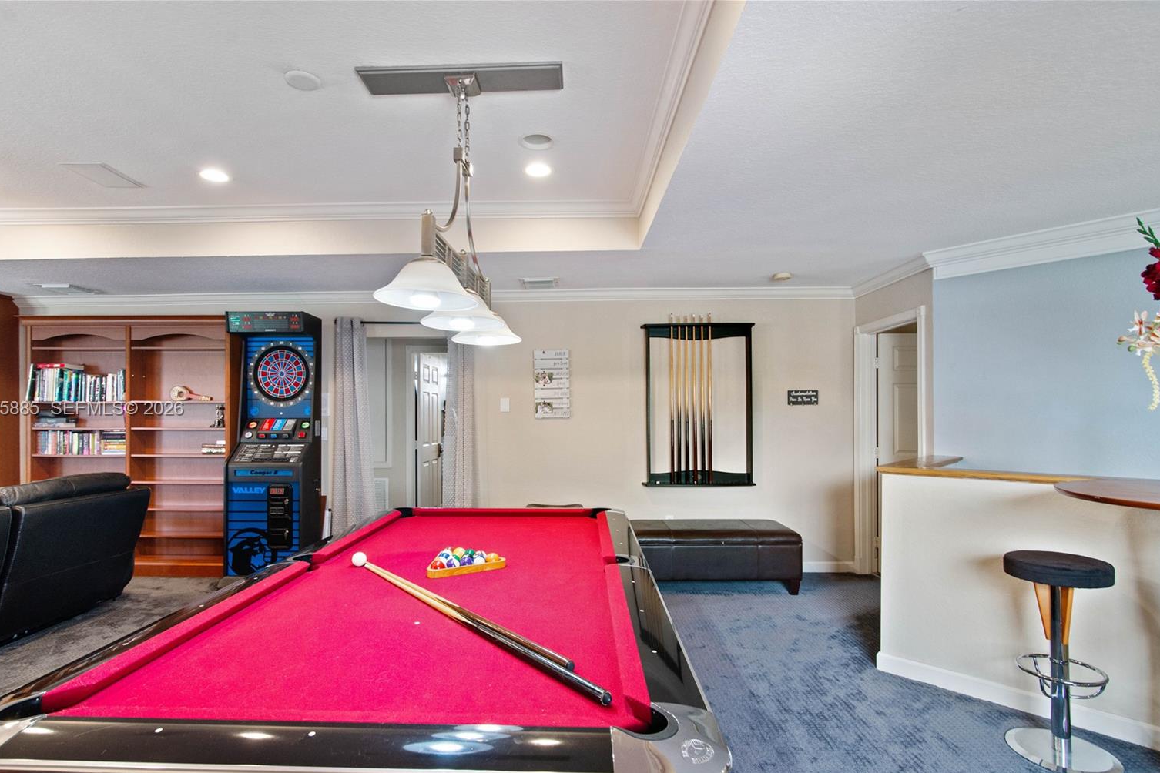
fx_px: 548
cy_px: 410
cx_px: 560
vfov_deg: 70.4
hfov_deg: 93.2
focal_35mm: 17
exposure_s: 1/25
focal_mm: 16
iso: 1000
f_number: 6.3
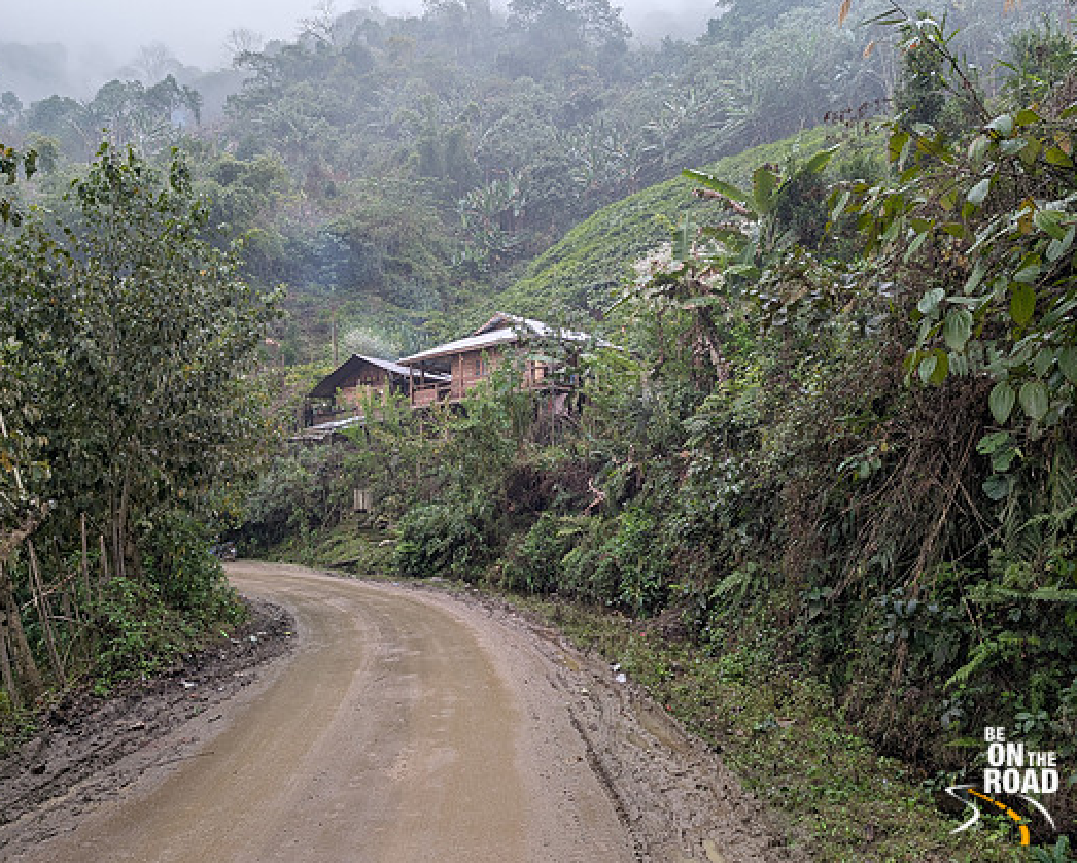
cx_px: 519
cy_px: 429
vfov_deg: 55.0
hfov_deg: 66.0
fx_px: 829
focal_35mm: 26
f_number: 1.68
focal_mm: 6.9
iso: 22
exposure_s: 1/23.8
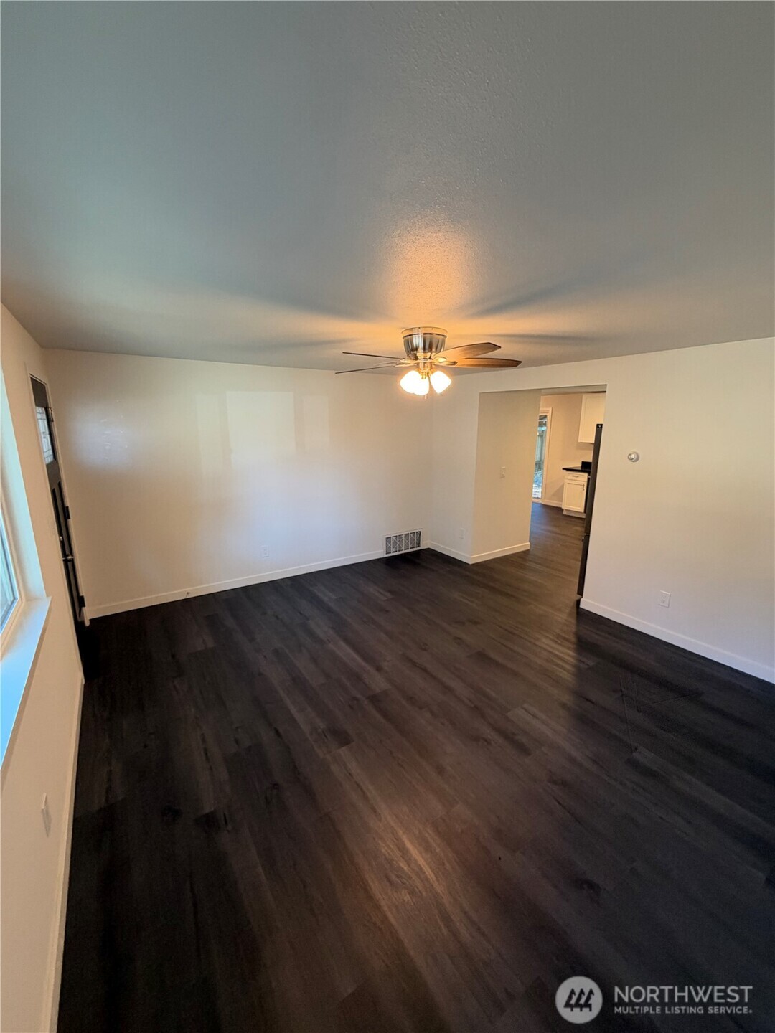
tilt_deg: -13.3
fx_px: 418
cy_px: 516
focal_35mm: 14
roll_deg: +0.7
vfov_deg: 102.1
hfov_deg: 85.7
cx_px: 388
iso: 320
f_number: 2.2
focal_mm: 2.22
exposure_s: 1/60
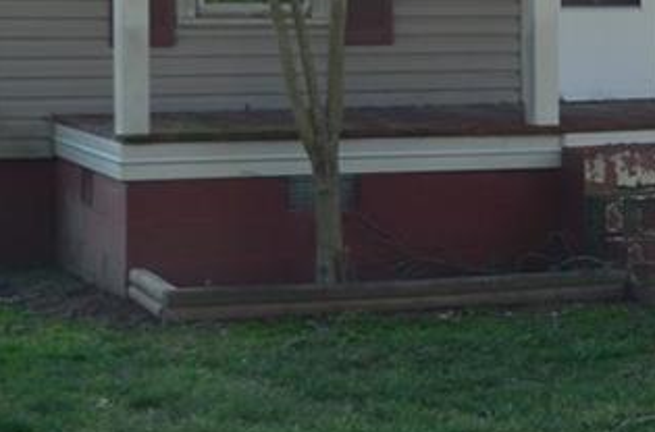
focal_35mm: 117
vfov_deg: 11.5
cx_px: 761
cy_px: -16
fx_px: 2122
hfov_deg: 16.9
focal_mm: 24
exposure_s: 1/160
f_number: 6.3
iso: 200
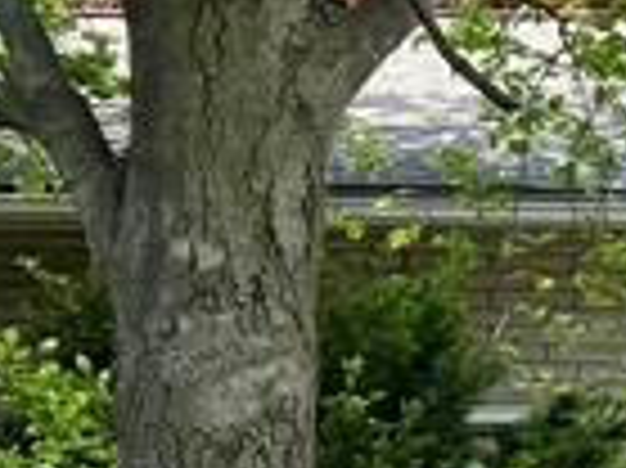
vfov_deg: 8.4
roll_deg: -0.8
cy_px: 243
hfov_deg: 9.7
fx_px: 3198
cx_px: -964
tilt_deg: +6.7
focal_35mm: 177
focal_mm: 6.76
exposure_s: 1/1727
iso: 100
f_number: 1.78
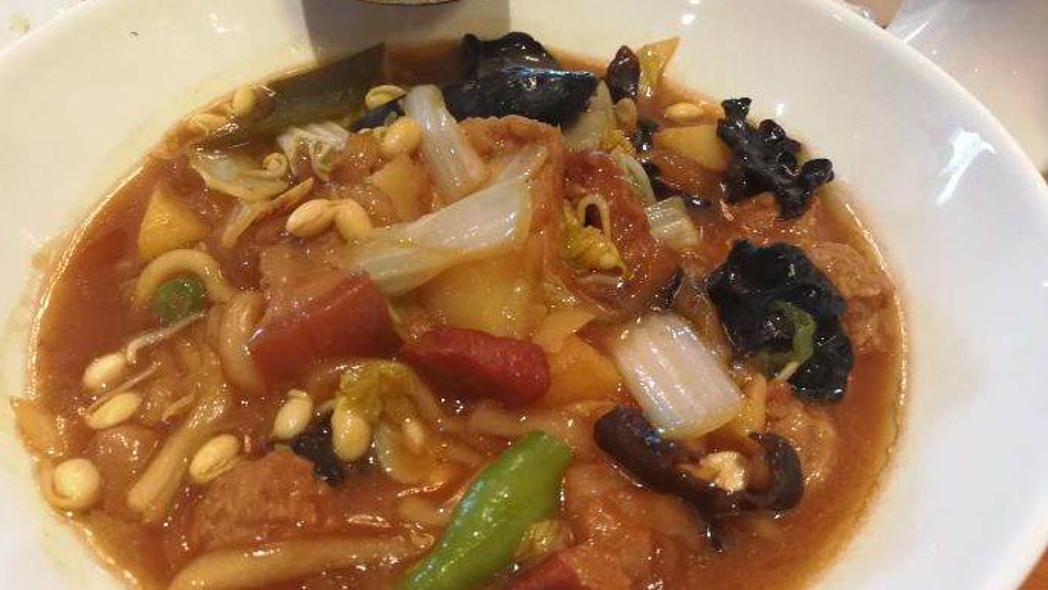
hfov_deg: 64.3
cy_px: 320
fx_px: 834
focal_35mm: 30
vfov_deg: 38.9
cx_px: 515
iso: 320
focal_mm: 3.95
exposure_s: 1/33.3
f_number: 2.2
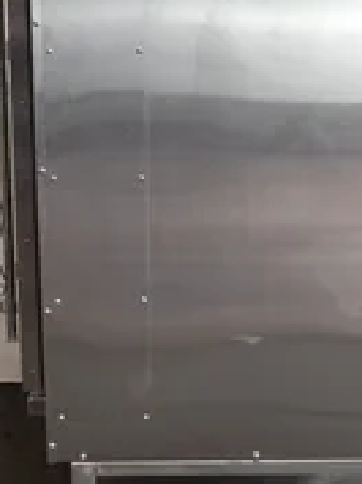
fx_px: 1090
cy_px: 201
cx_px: 225
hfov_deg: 18.8
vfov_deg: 25.0
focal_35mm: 78
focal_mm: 13.29
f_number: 3.5
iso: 500
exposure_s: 1/40
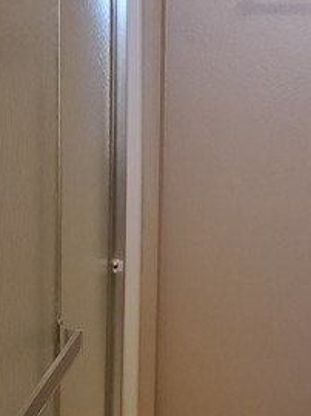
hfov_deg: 19.7
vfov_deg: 26.3
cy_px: 174
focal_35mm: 74
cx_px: 239
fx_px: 888
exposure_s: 1/39
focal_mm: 4.3
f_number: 2.4
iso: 400
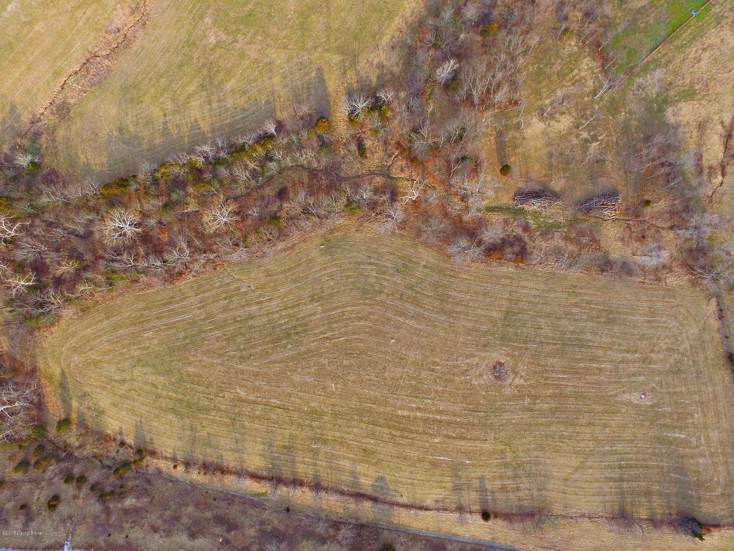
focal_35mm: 20
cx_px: 367
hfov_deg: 81.7
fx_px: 424
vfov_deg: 66.0
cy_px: 276
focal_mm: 3.61
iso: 100
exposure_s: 1/327
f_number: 2.8
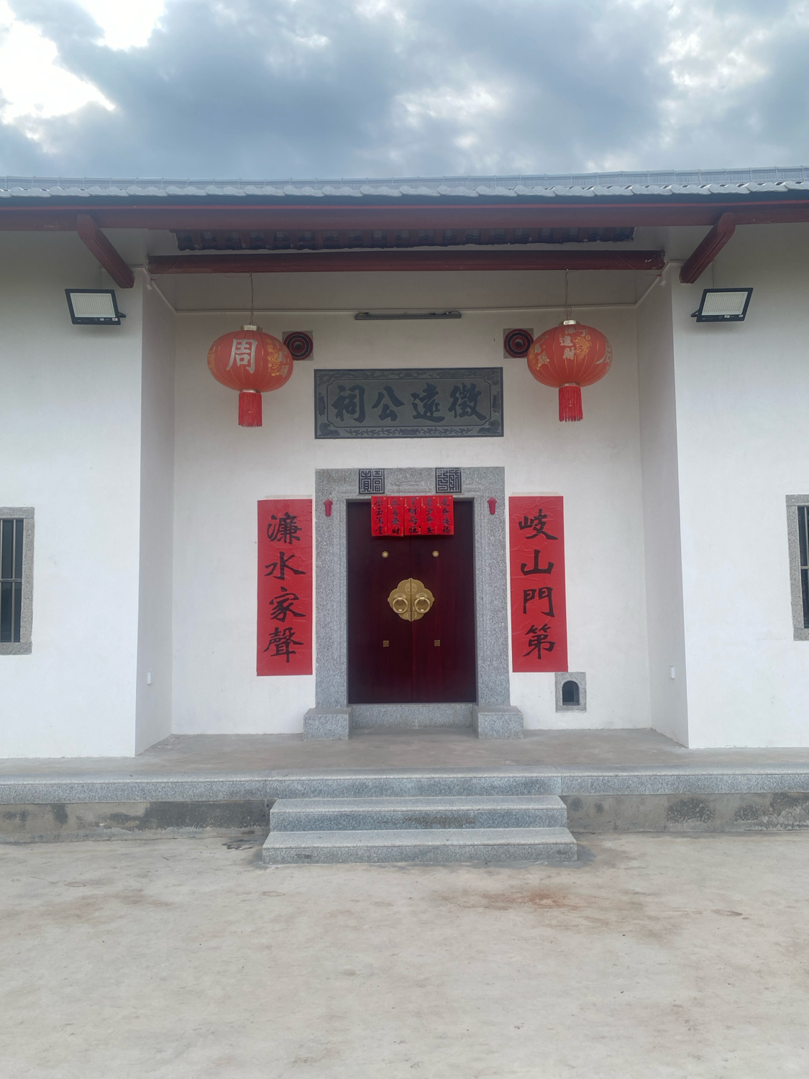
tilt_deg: +5.0
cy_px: 540
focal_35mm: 26
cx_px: 404
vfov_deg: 67.3
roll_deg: +0.8
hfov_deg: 53.1
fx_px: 810
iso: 32
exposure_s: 1/788
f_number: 1.8
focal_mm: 4.25
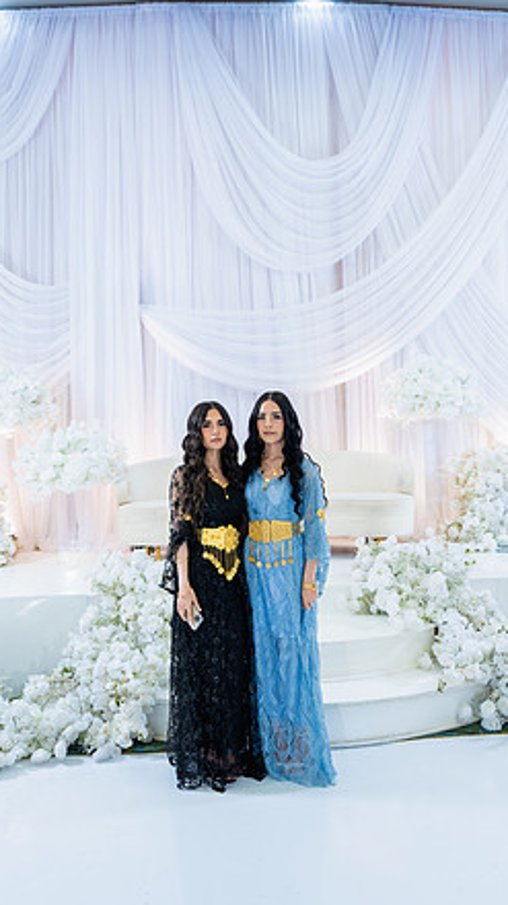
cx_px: 247
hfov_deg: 38.9
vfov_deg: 64.3
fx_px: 720
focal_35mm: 30
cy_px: 452
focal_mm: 28
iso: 640
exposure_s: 1/160
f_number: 3.2
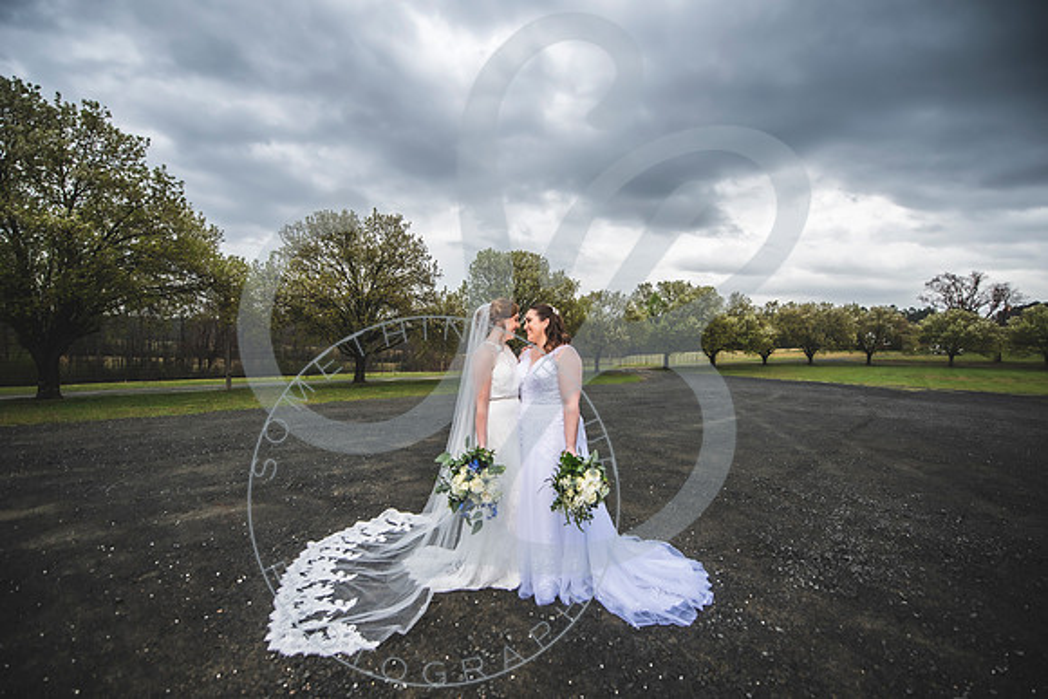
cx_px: 525
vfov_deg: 81.1
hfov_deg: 104.1
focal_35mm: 14
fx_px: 408
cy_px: 350
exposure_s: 1/250
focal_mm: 14
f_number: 3.5
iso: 100
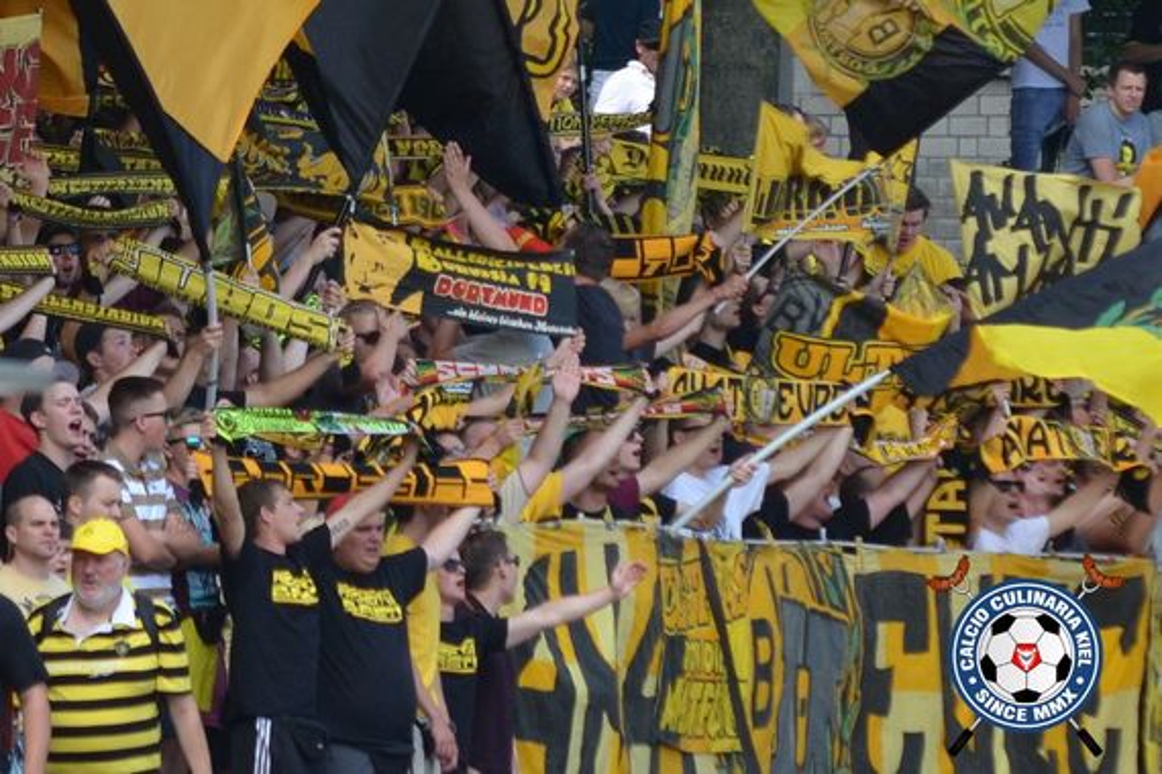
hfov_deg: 6.9
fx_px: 9683
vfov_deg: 4.6
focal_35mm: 300
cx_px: 581
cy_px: 387
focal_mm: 200
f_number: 4.5
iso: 400
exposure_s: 1/1250
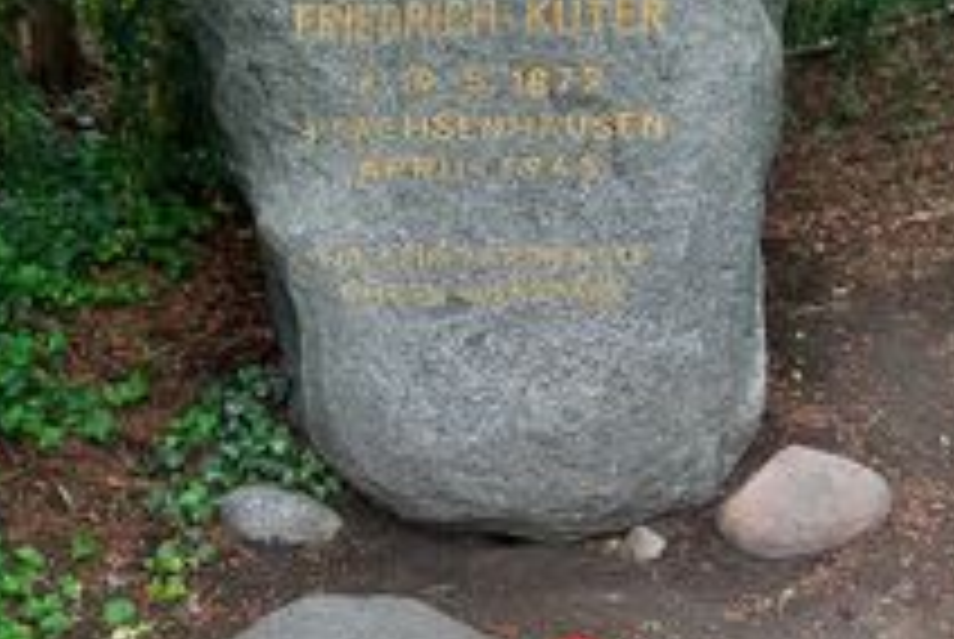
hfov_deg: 40.2
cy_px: 513
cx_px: 536
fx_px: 1300
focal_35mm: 49
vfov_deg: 27.1
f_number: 2
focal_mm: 4.6
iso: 80
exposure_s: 1/50
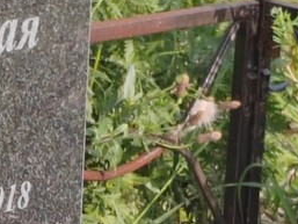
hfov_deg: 6.6
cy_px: 259
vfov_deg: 5.0
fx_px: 2575
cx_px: 50
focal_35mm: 299
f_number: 1.9
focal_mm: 5.52
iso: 100
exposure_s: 1/530
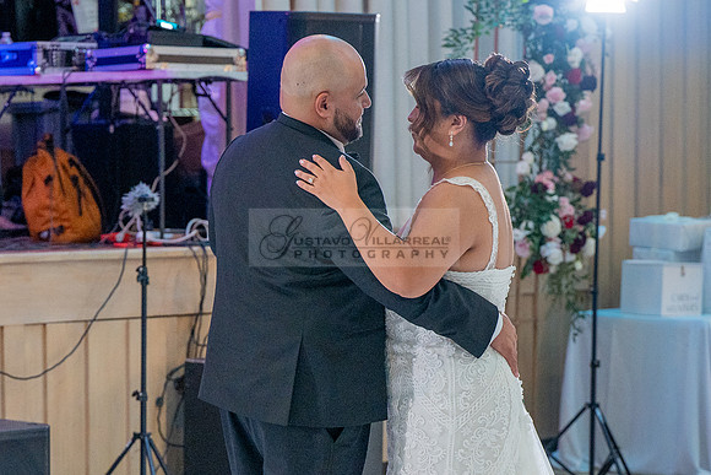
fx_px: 2521
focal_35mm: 128
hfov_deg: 16.0
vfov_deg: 10.7
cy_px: 428
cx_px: 227
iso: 1600
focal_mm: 70
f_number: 3.2
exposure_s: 1/200
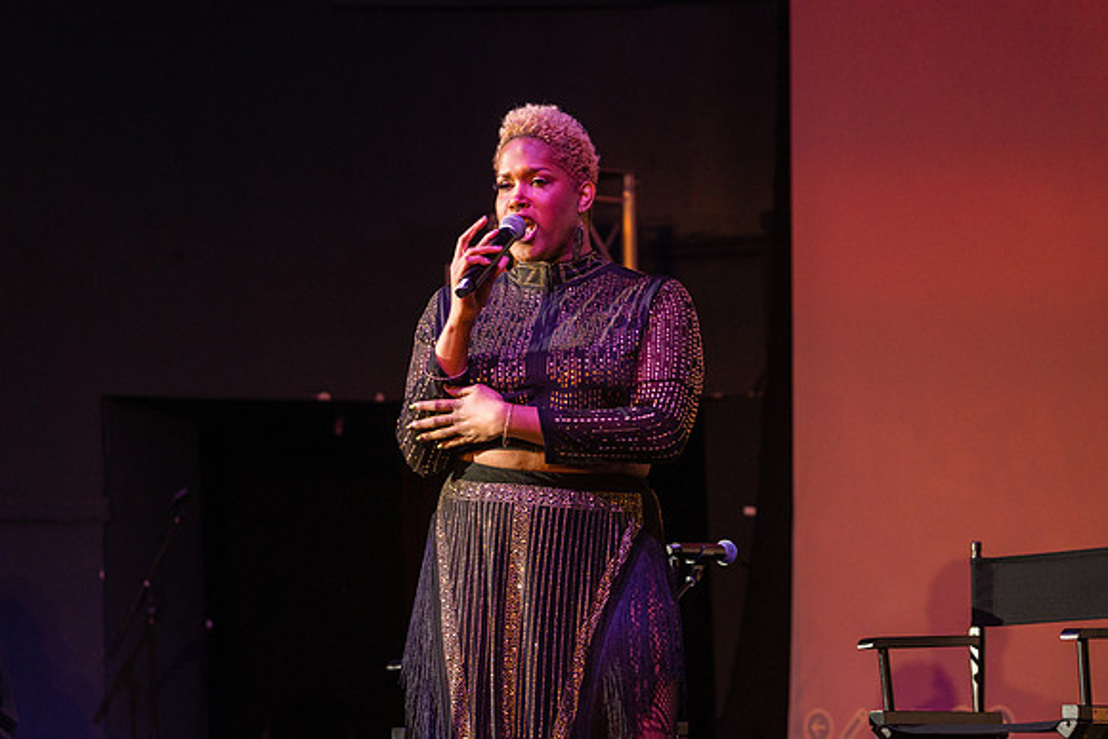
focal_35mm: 143
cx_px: 507
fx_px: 4405
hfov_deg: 14.3
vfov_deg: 9.6
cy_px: 338
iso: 2000
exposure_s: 1/250
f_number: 4
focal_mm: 132
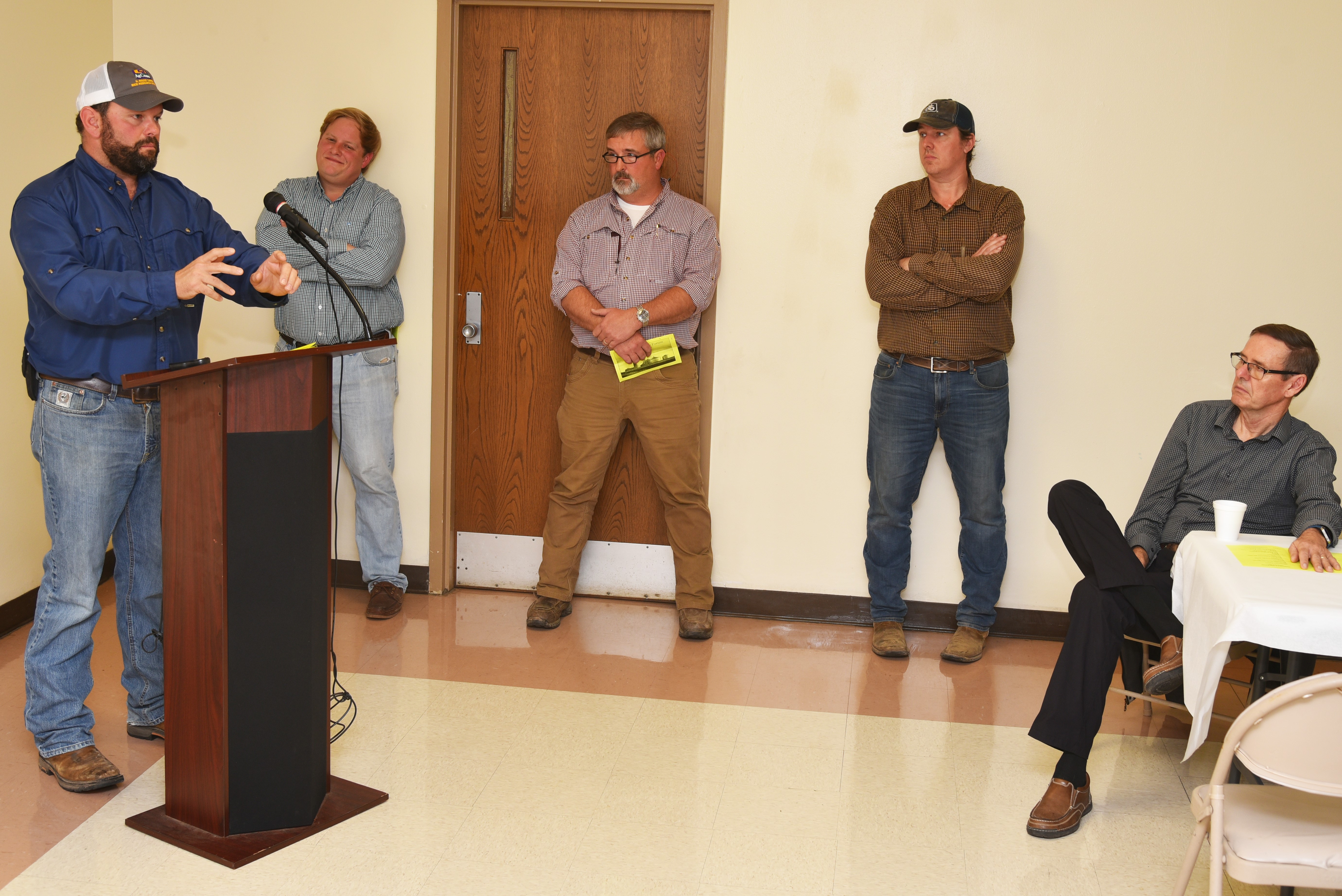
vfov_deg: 35.1
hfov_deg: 50.7
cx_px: 671
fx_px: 1417
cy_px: 448
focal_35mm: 38
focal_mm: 38
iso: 250
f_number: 5
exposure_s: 1/60
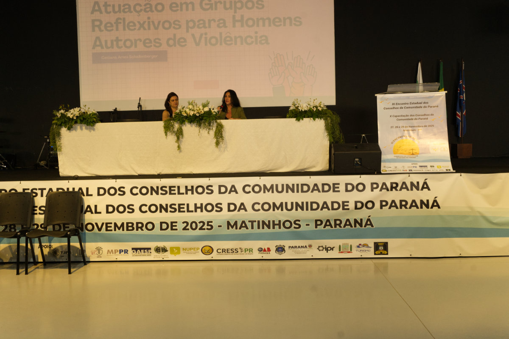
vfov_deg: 37.9
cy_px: 170
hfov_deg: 54.4
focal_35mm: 35
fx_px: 495
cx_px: 254
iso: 4000
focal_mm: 35
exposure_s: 1/80
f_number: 5.6
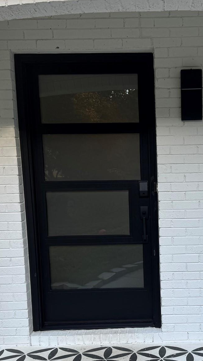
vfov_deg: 44.3
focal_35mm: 46
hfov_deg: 25.4
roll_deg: +1.1
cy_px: 223
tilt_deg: -8.5
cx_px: 171
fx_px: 440
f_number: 1.78
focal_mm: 6.76
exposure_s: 1/593
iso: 80
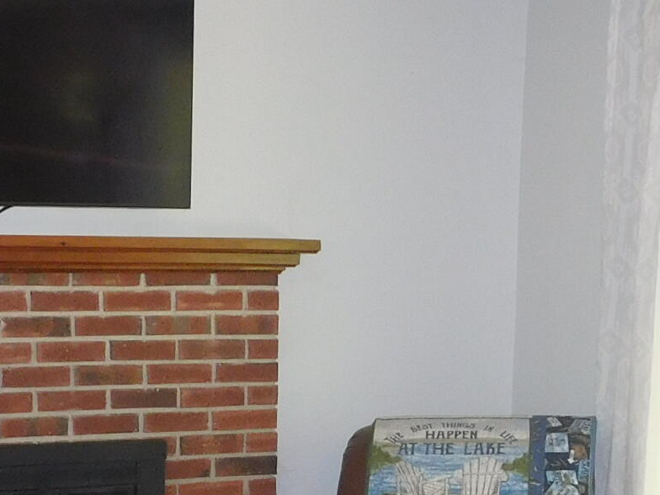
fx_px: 1678
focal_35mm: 88
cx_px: 273
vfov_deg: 16.2
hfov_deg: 22.2
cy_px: 584
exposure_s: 1/30
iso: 200
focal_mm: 4
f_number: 3
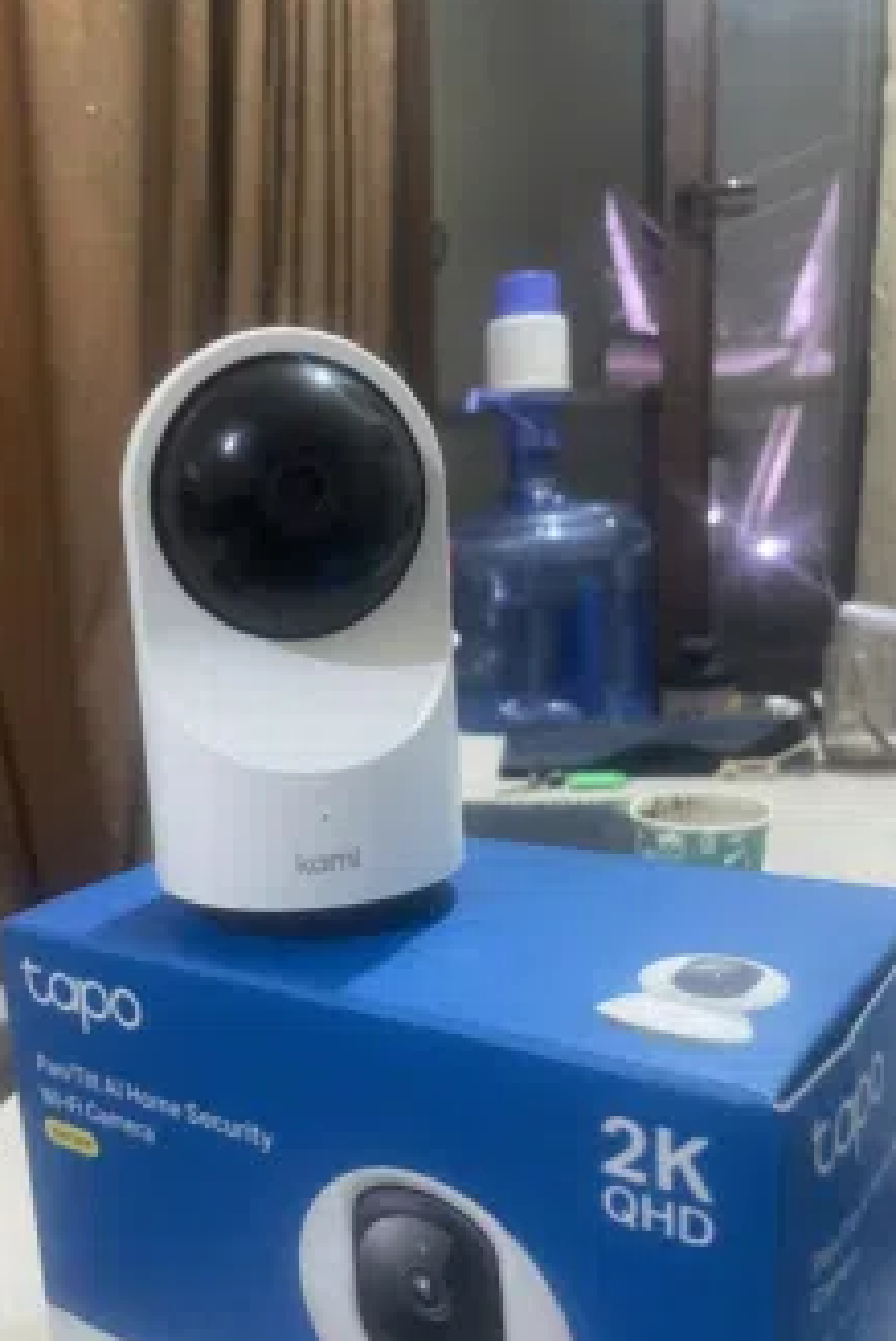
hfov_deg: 39.6
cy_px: 805
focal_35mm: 33
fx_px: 1231
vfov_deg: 56.8
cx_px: 307
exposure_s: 1/33
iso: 500
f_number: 1.6
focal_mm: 4.2
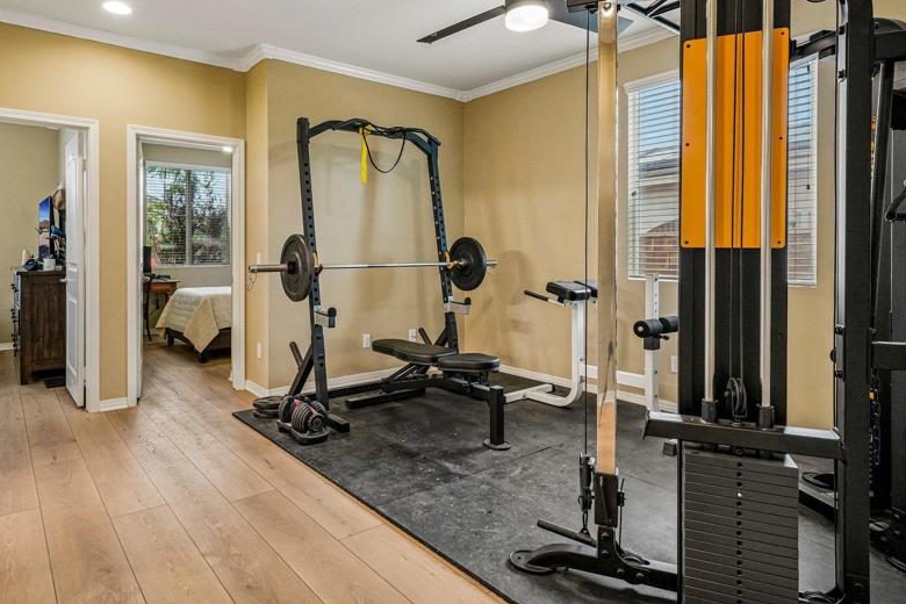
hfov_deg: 81.0
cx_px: 416
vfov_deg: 59.1
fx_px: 528
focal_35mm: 21
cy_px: 251
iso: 2000
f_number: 8
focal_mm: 16
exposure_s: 1/30
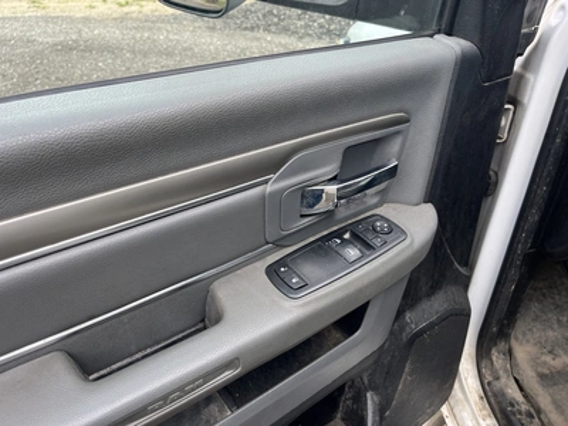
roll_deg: +0.6
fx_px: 427
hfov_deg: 67.3
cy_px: 213
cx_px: 284
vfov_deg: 53.1
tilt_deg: -38.2
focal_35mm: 26
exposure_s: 1/445
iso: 50
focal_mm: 5.1
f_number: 1.6
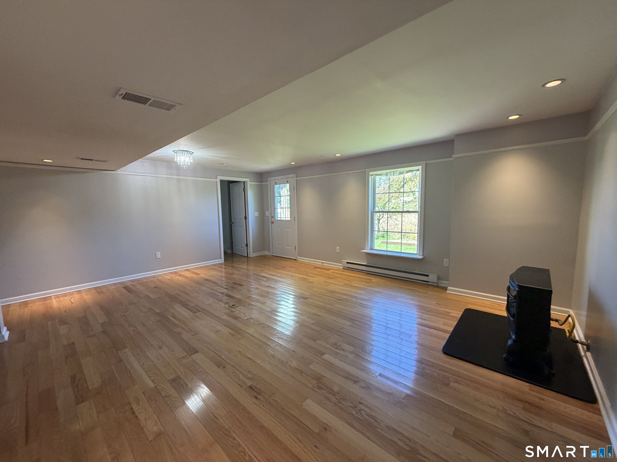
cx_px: 308
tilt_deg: -5.8
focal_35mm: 14
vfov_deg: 85.7
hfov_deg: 102.1
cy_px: 231
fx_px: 250
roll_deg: +1.4
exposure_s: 1/60
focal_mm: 2.22
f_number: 2.2
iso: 160
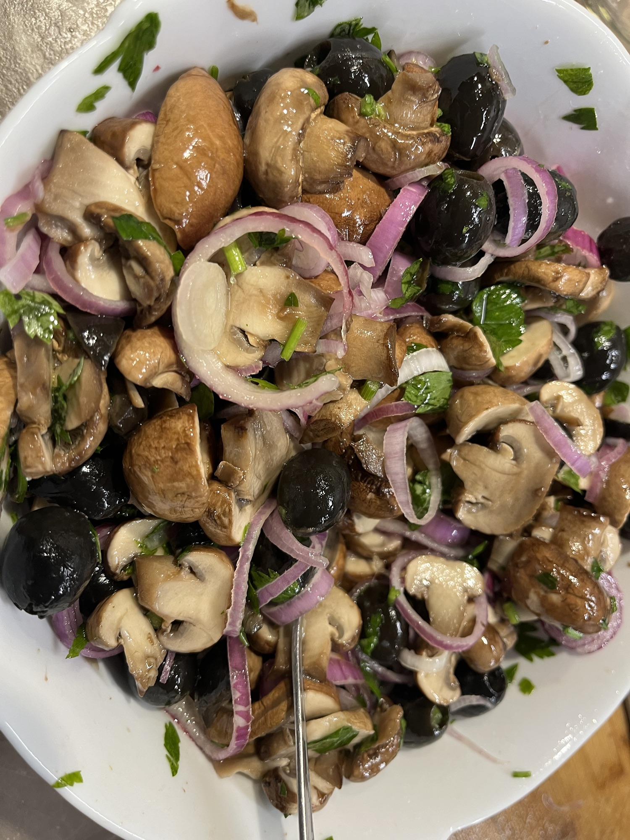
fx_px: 631
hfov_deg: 53.1
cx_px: 315
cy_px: 420
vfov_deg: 67.3
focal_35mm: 26
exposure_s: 1/65
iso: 125
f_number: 1.6
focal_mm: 5.1
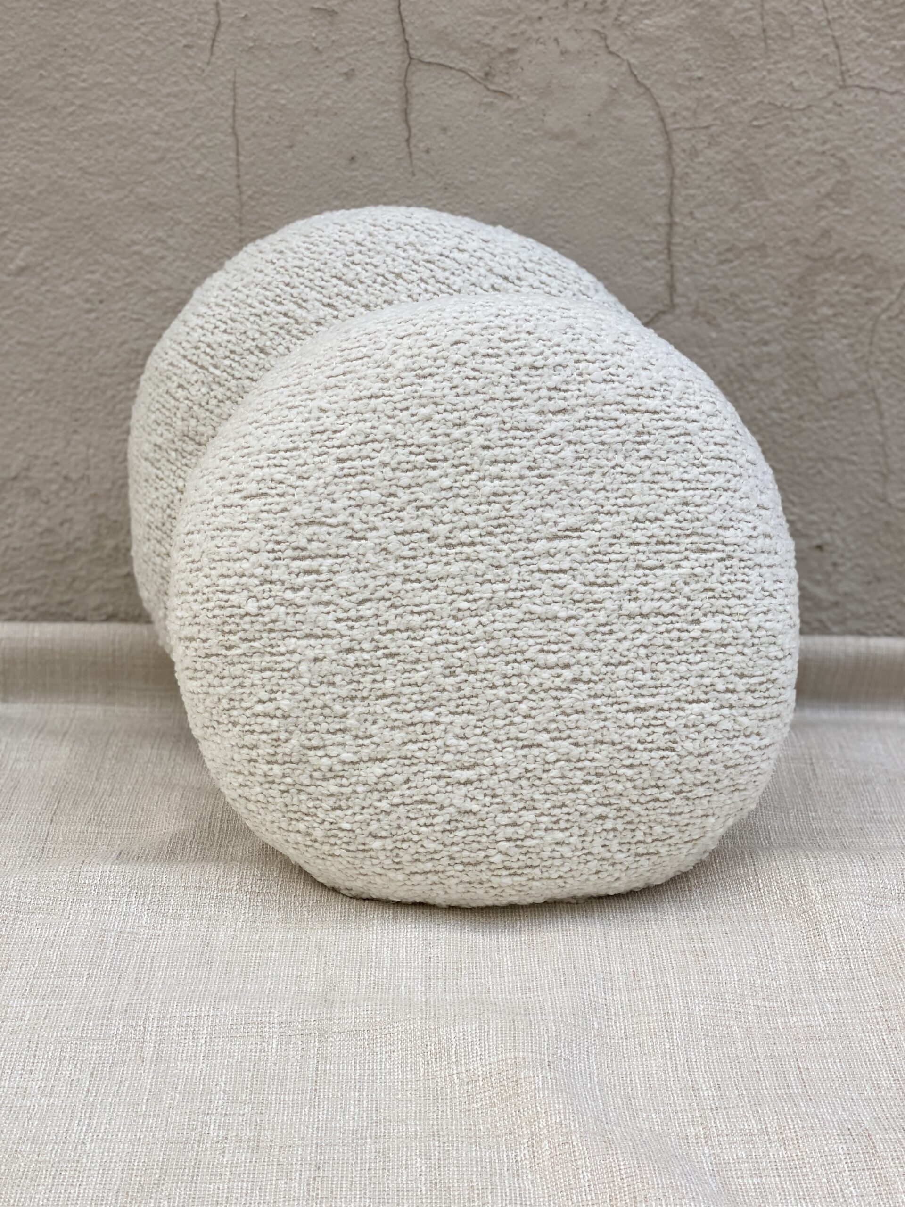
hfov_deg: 28.0
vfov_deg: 36.8
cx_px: 452
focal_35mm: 52
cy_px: 604
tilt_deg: -20.8
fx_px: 1813
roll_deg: +0.0
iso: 20
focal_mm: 6
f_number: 2
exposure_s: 1/255
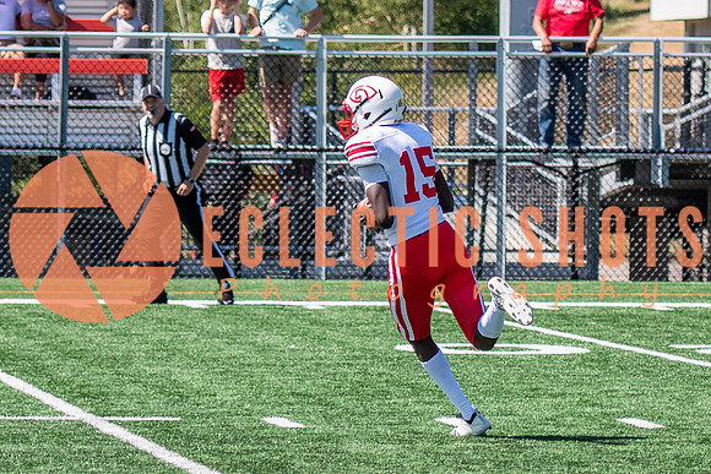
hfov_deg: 5.2
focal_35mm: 396
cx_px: 354
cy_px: 196
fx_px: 7829
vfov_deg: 3.5
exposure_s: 1/2000
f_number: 2.8
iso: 160
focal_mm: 90
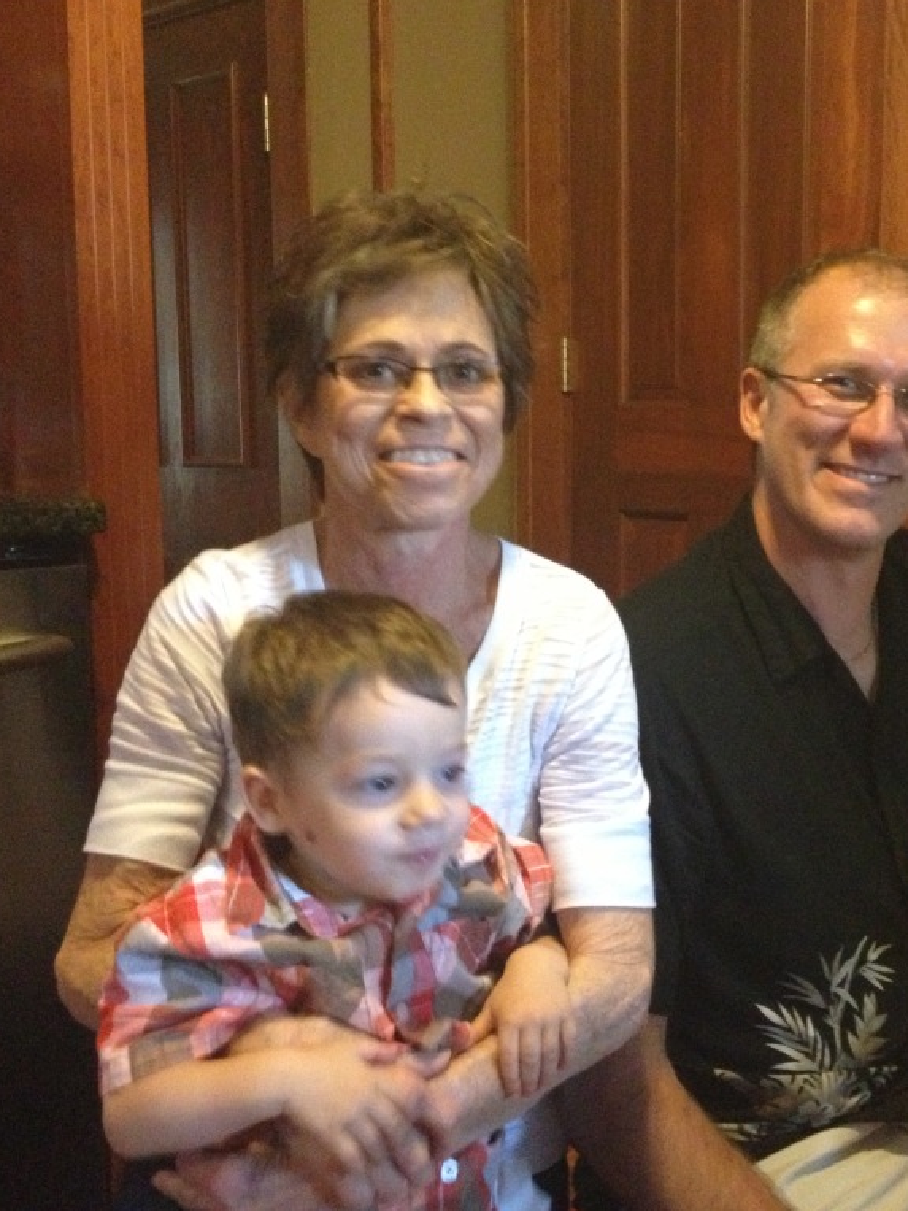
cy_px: 605
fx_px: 1644
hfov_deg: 30.4
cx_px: 671
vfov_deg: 40.4
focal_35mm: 47
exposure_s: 1/15
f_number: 2.4
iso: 640
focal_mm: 4.28
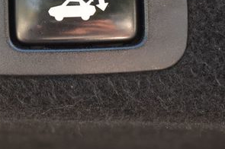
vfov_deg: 7.6
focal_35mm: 179
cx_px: 86
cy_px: 29
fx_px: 1118
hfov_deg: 11.5
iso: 400
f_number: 8
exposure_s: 1/50
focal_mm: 55
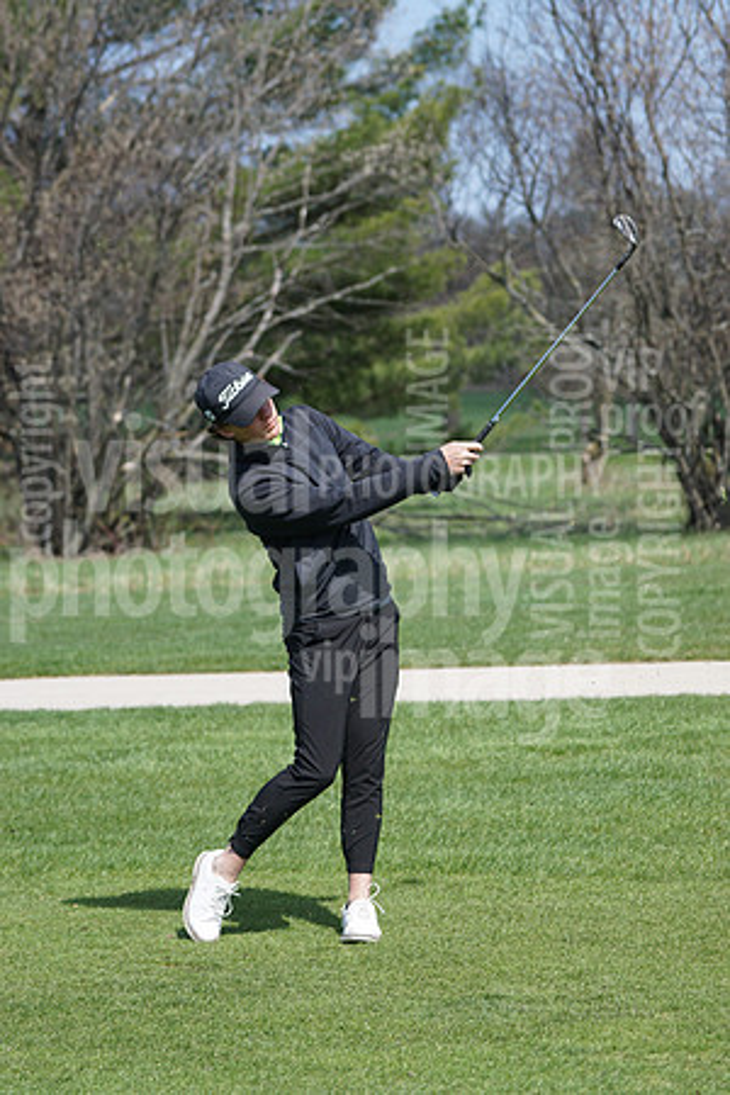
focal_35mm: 150
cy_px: 548
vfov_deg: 13.7
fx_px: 4562
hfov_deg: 9.1
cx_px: 365
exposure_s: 1/1250
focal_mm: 100
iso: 250
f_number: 4.5
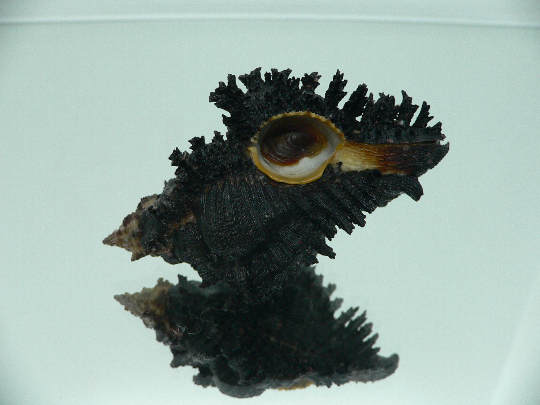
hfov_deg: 52.6
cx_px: 270
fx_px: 546
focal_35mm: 35
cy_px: 202
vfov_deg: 40.7
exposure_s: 1/60
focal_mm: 4.6
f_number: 2.8
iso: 150
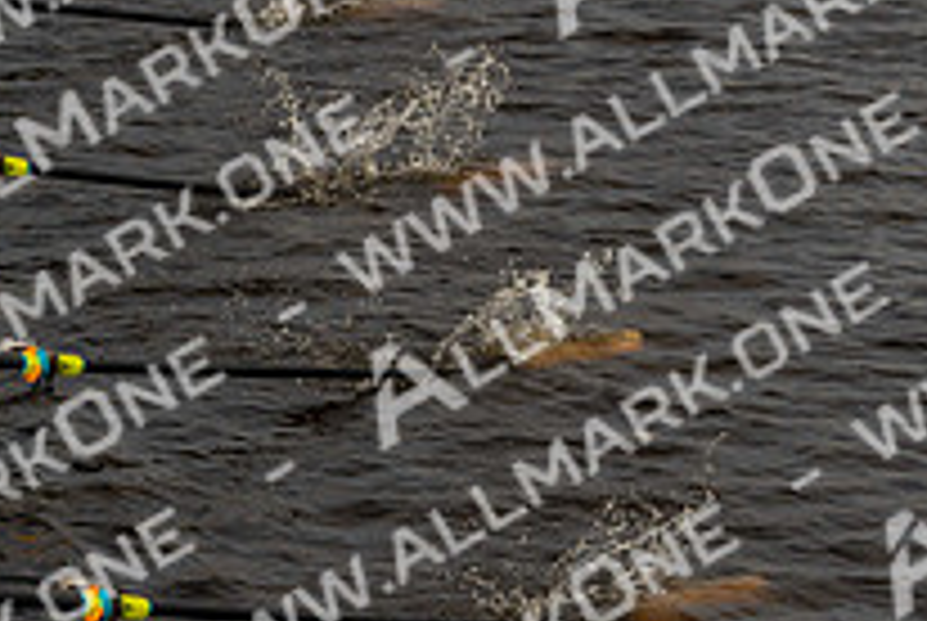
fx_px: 8200
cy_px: 376
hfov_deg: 6.4
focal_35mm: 318
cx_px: -243
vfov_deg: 4.3
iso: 250
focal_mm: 113
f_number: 5
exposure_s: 1/2500
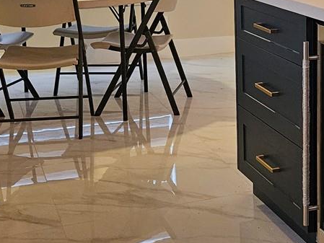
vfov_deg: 17.8
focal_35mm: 82
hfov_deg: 22.7
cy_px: 36
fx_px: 768
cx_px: 338
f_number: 1.8
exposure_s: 1/120
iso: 500
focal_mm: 5.4
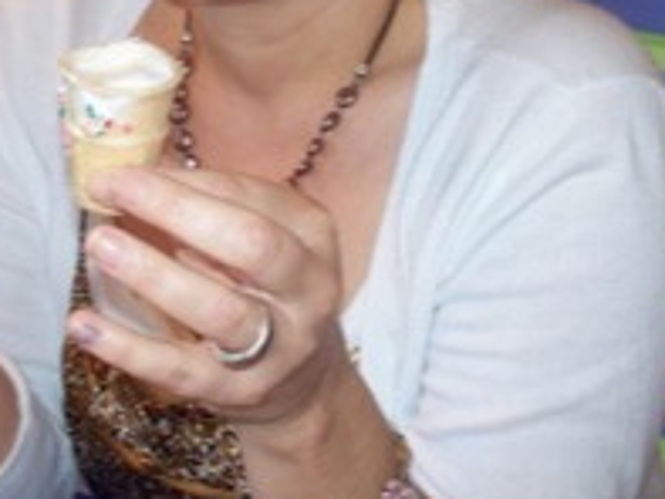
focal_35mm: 85
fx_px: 1634
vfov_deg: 16.8
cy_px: -47
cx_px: 250
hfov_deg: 23.0
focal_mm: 7.54
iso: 200
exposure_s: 1/30
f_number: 2.8
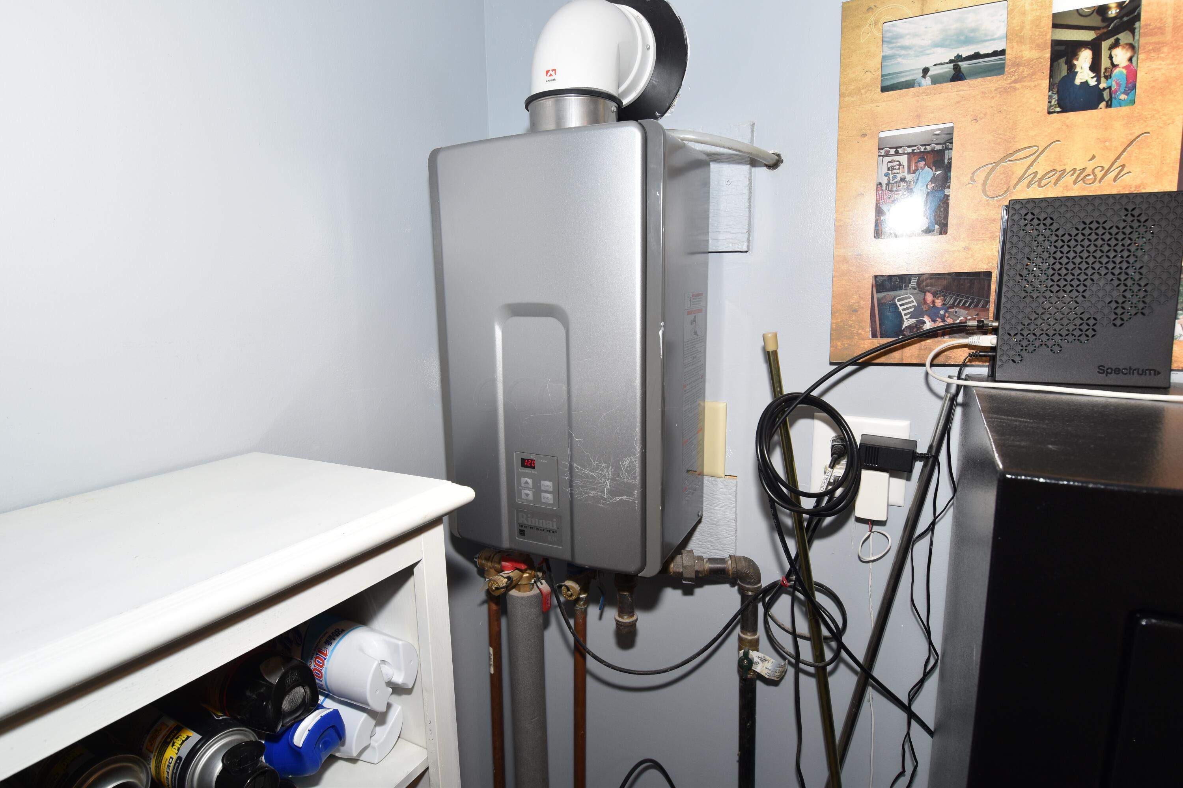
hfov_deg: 90.0
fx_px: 591
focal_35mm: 18
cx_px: 592
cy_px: 394
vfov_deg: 67.4
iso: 320
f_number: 7.1
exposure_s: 1/60
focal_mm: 12
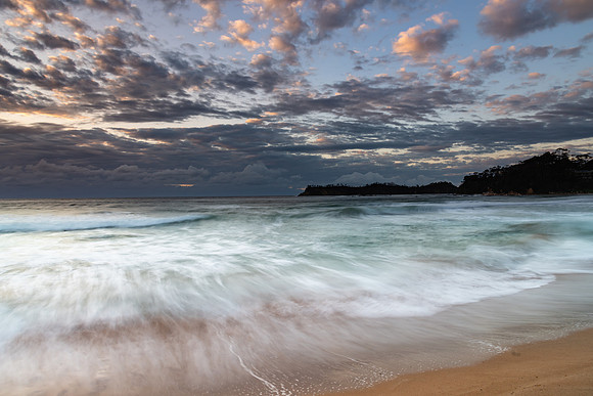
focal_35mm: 25
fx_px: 406
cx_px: 296
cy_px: 198
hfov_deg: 72.3
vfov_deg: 52.0
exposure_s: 1.6
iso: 100
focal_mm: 24
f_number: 10
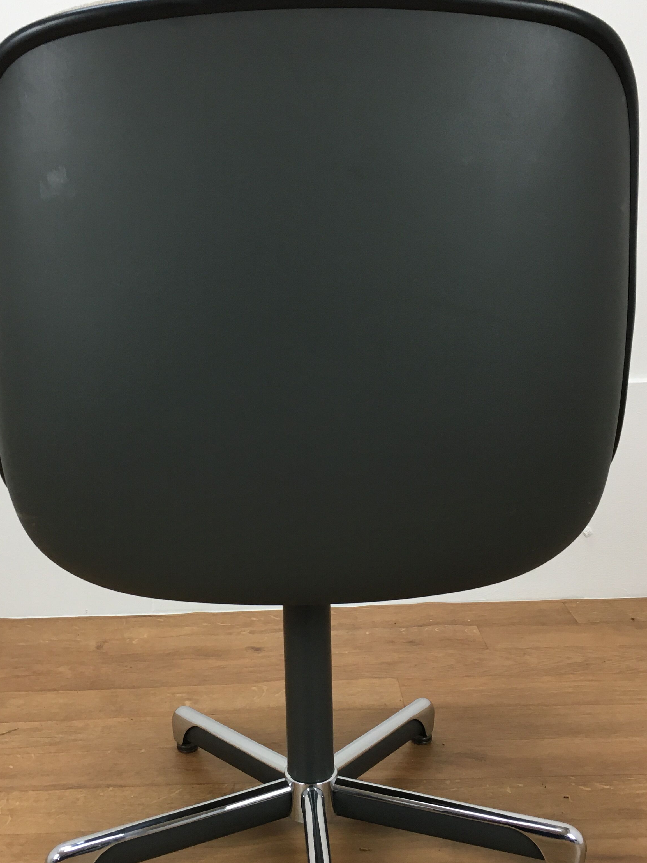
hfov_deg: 37.7
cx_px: 282
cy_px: 462
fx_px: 947
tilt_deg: -12.4
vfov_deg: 48.9
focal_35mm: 38
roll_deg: +2.3
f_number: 2.2
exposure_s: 1/33
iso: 40
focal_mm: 4.15
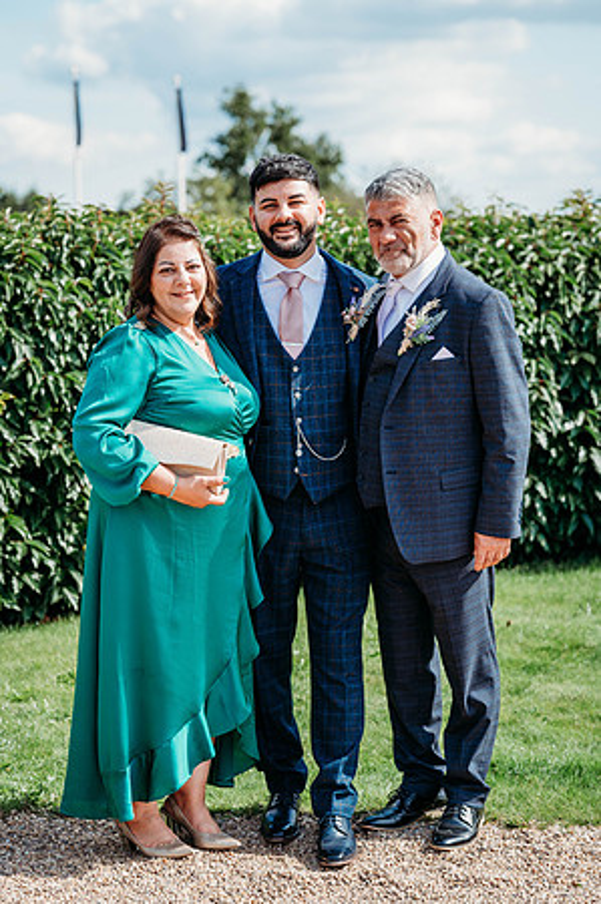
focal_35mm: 85
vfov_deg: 23.9
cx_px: 300
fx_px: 2133
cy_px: 452
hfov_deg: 16.0
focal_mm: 85
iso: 100
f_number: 4
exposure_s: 1/400
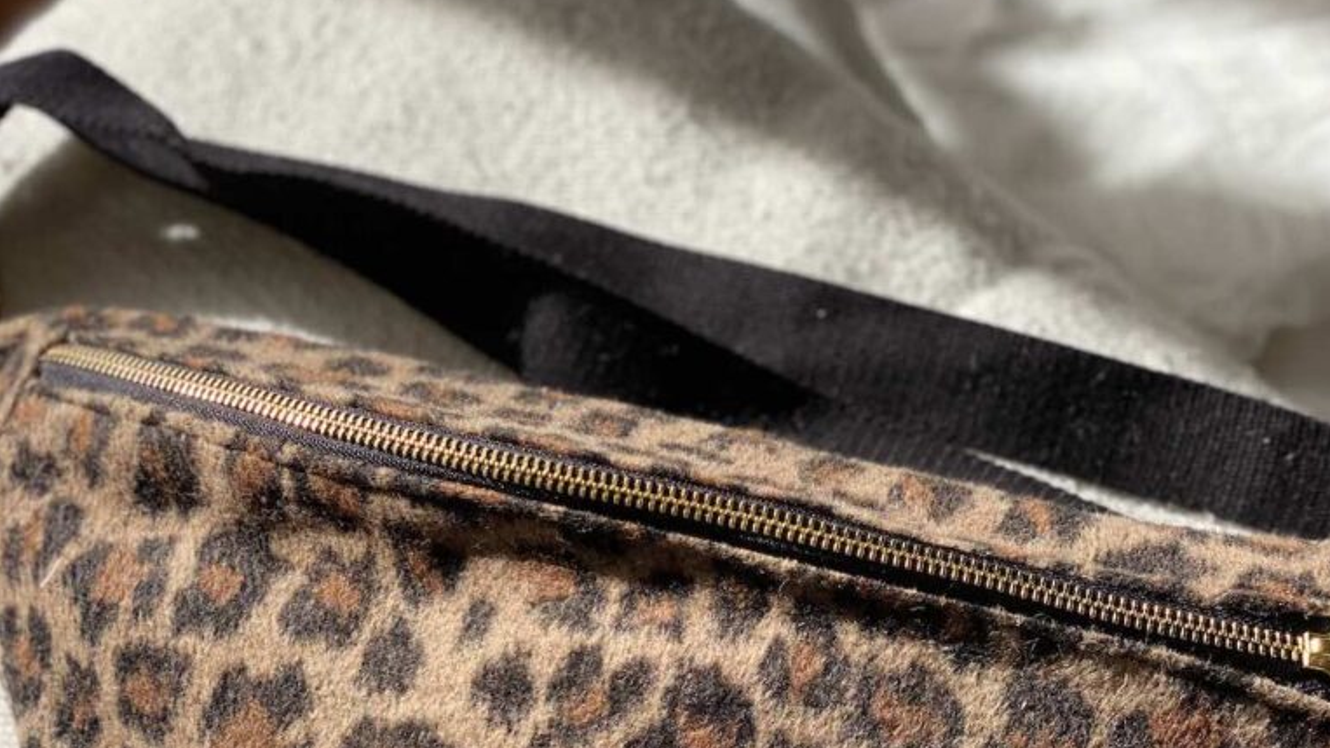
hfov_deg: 27.9
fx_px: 2680
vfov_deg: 15.8
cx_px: 666
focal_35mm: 76
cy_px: 589
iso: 20
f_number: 2
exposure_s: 1/940
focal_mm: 6
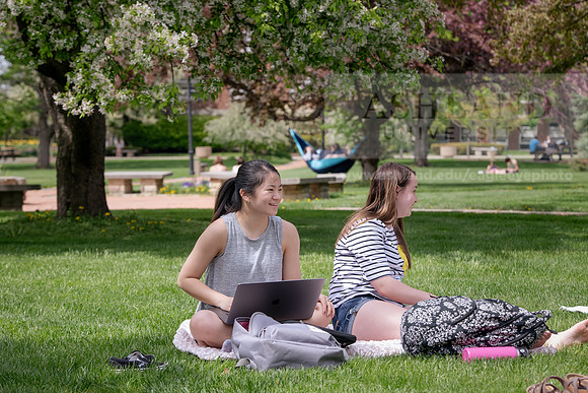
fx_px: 1666
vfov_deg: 13.4
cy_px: 196
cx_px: 294
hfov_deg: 20.0
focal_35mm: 102
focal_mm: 102
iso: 250
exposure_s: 1/400
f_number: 7.1
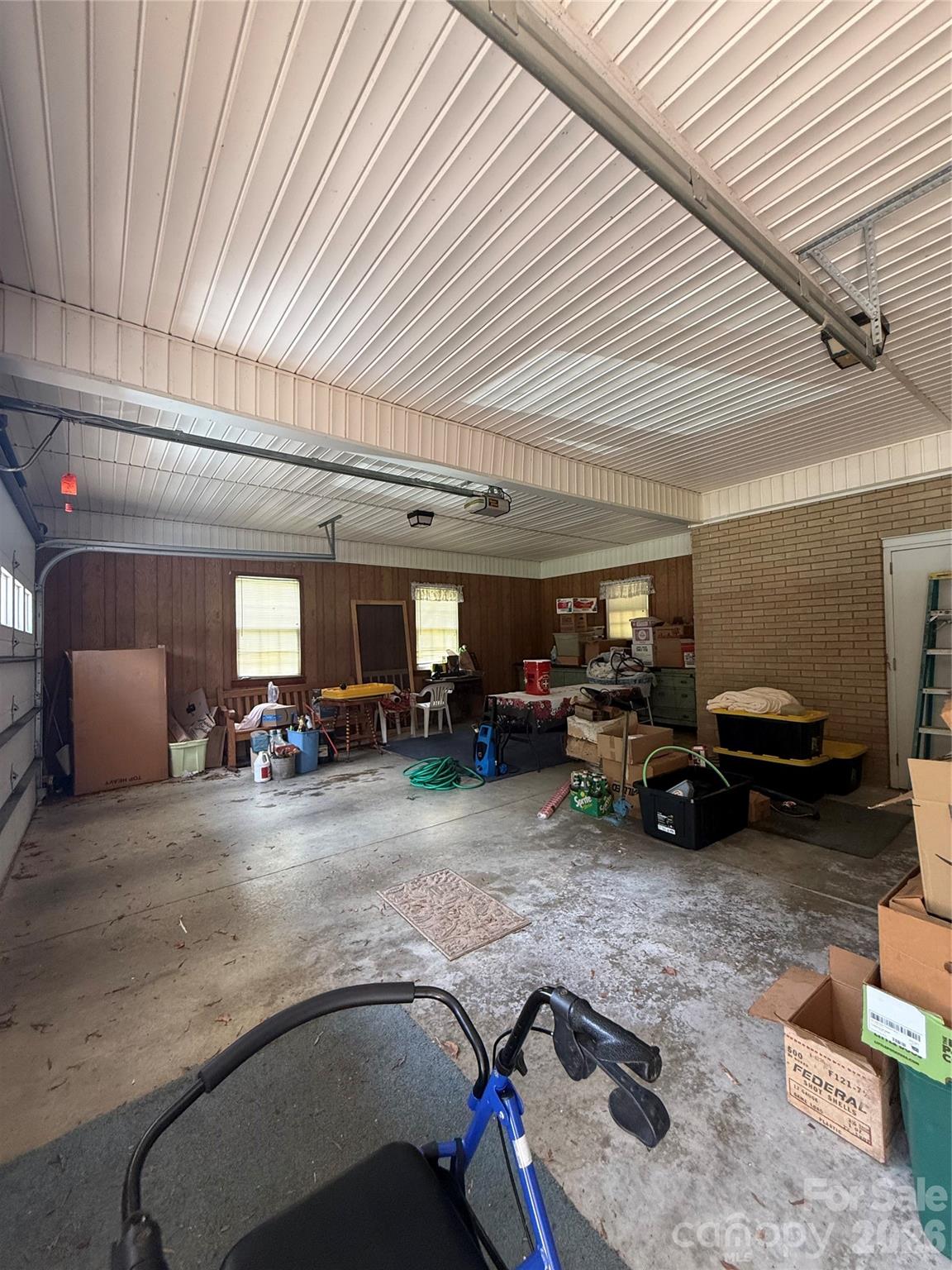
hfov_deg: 85.7
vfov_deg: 102.1
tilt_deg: +0.8
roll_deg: +0.0
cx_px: 476
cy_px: 635
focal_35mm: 14
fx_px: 513
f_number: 2.2
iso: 200
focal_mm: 2.22
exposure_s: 1/99
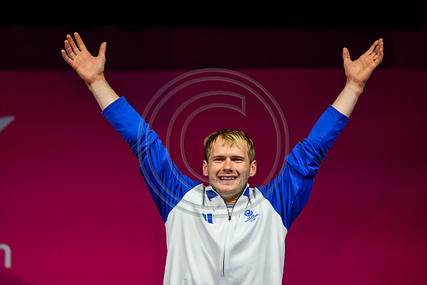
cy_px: 142
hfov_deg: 9.8
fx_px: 2489
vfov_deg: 6.6
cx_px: 214
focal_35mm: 210
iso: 2500
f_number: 3.2
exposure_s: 1/1250
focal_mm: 200
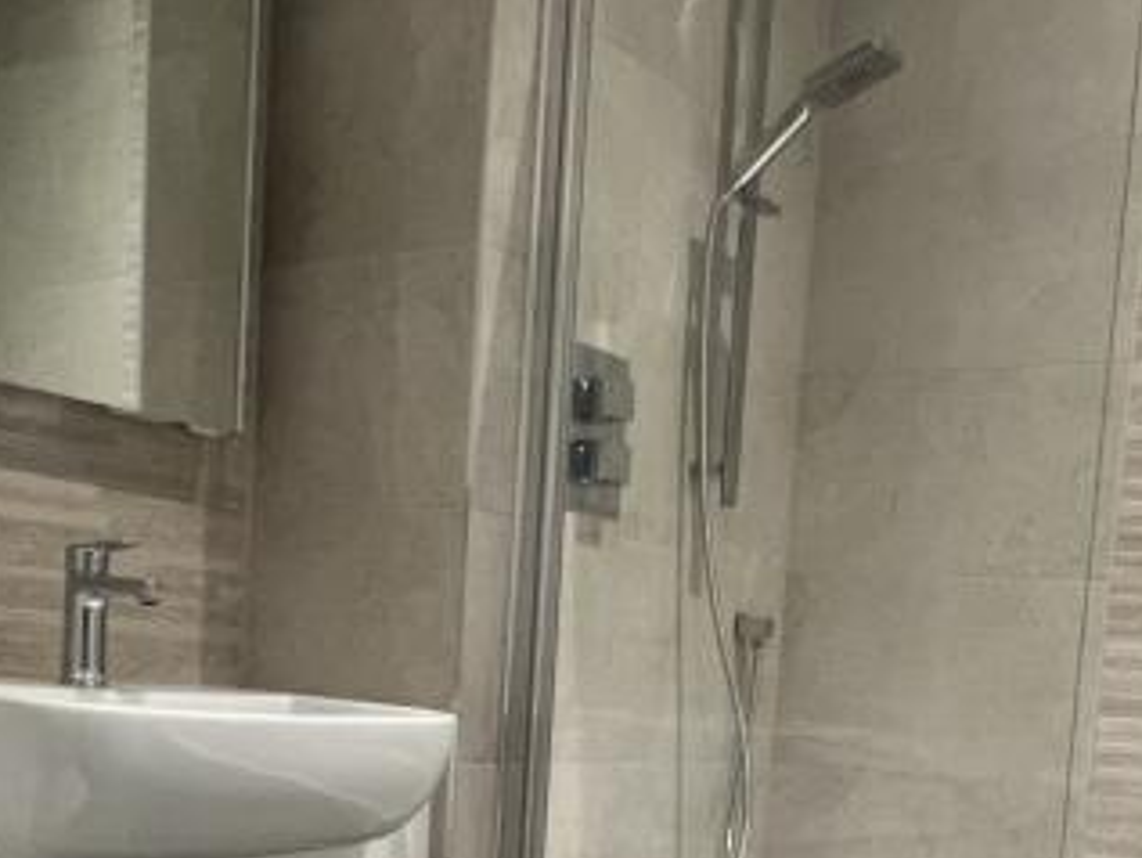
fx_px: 1386
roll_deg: -4.8
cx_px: 728
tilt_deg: -7.4
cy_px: 858
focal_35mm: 42
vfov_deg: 31.7
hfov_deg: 44.3
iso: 200
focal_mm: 1.57
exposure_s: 1/50
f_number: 1.8
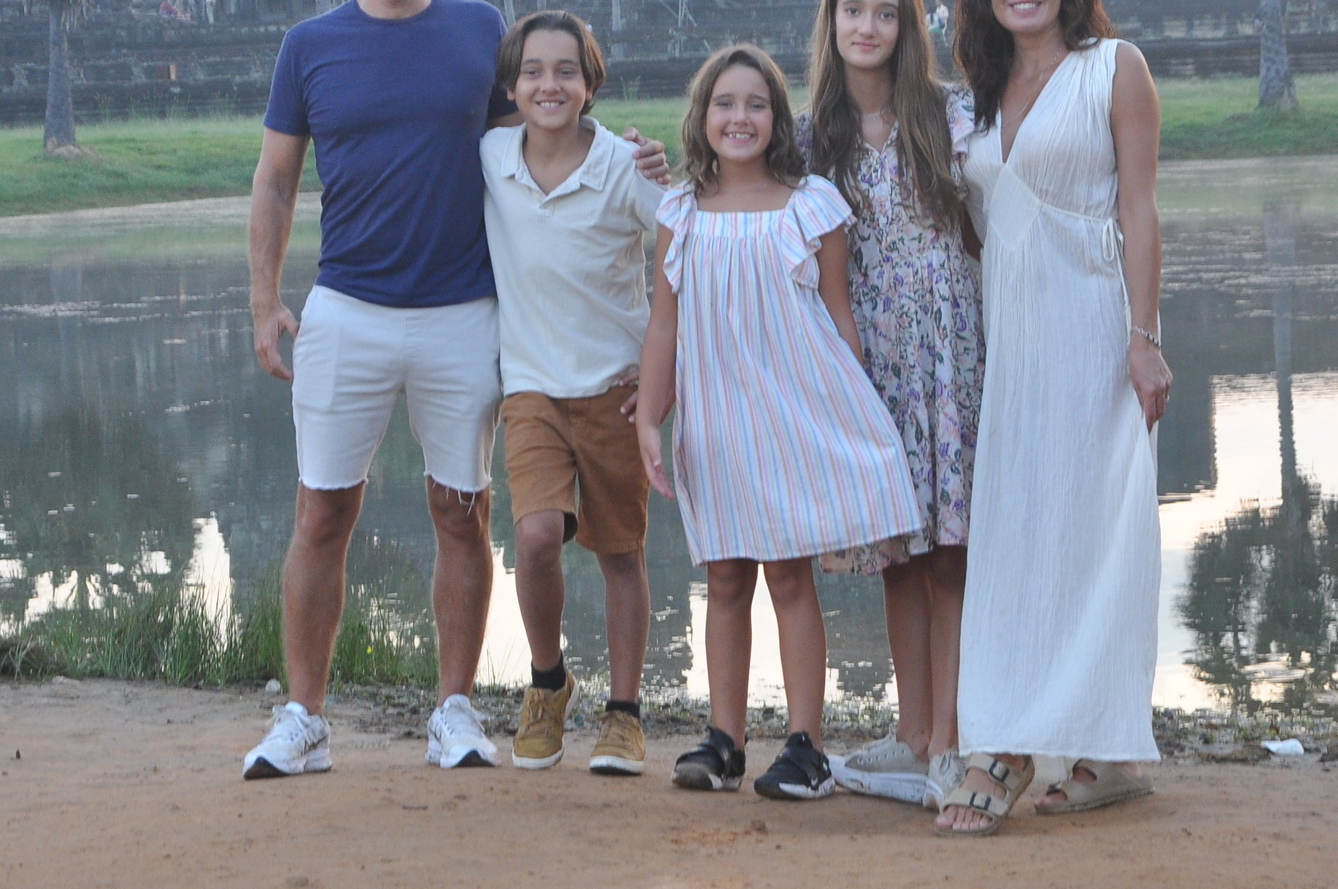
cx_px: 566
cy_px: 133
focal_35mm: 93
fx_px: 3453
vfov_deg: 14.6
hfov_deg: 21.9
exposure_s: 1/125
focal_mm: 34
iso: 640
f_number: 7.1
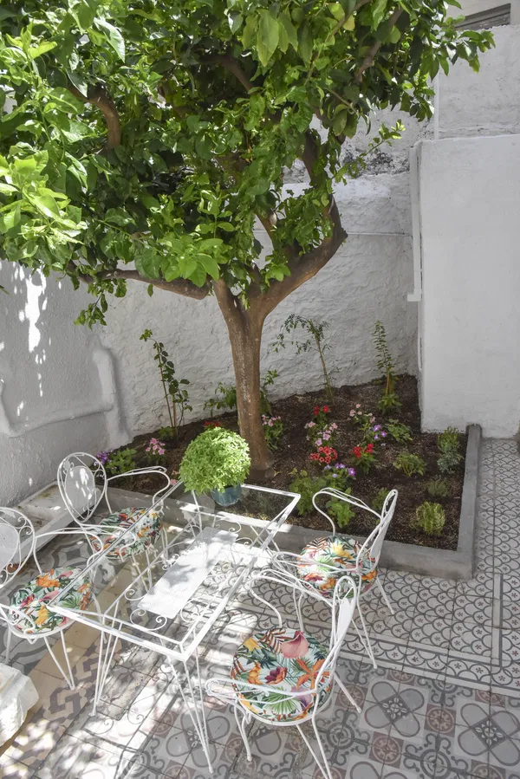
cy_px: 390
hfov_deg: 53.2
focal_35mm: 24
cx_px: 260
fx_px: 520
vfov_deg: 73.7
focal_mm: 24
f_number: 13
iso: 2500
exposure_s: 1/640
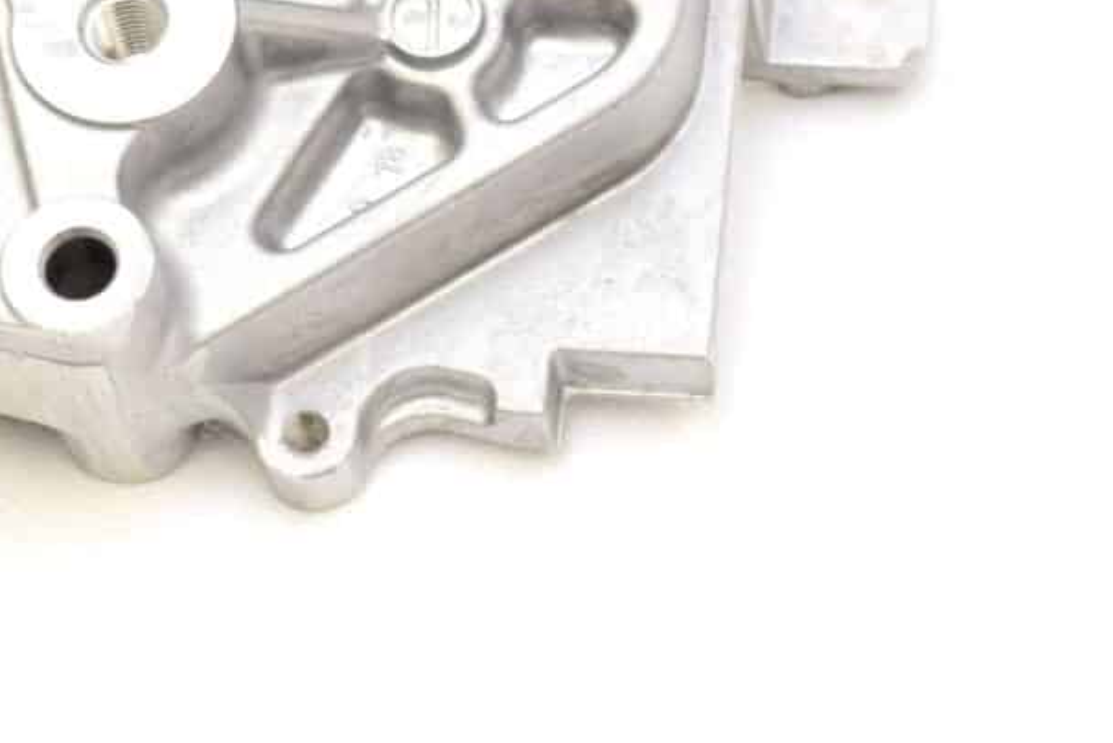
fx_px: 5969
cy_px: -9
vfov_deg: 7.1
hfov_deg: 10.6
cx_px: 182
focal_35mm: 193
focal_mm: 52
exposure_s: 1/160
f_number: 6.3
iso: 400
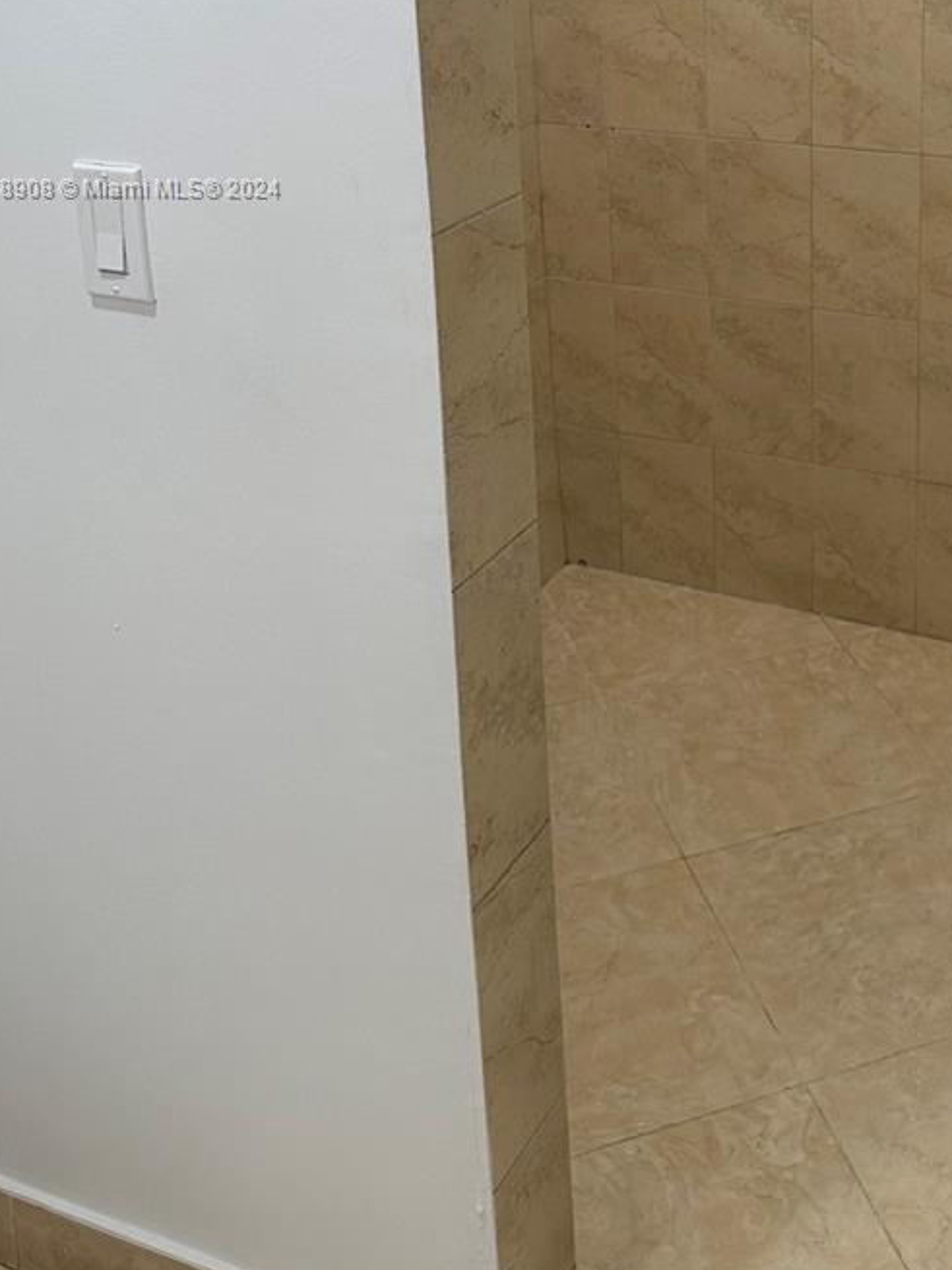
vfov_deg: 40.5
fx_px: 1614
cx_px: 797
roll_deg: +0.4
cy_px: 190
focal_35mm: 44
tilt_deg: -13.7
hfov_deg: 31.8
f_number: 1.78
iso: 80
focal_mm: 6.86
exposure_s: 1/120
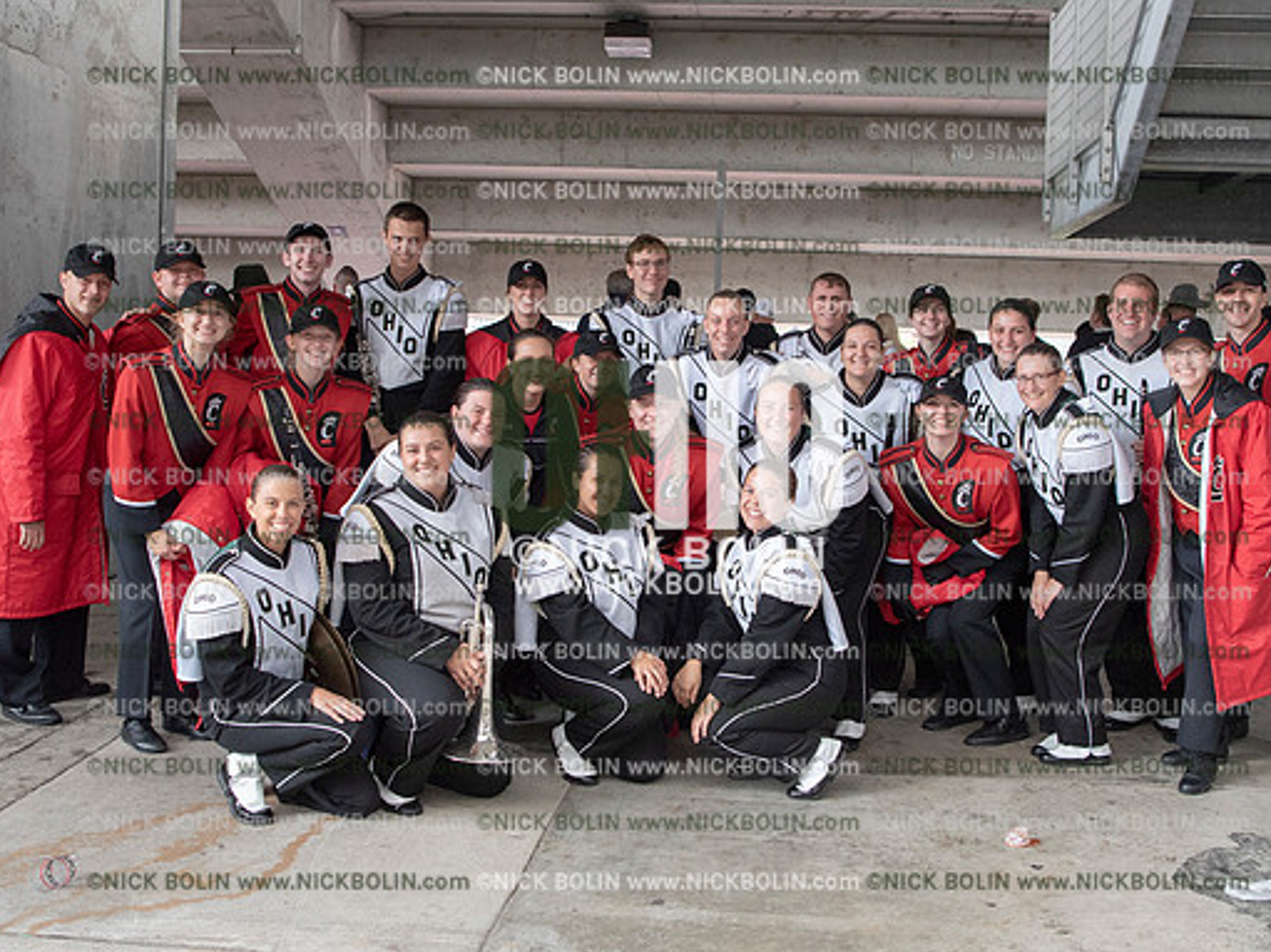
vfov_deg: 35.1
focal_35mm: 41
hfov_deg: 45.7
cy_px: 463
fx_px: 1505
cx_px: 690
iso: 2000
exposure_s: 1/200
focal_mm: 27
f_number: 3.5
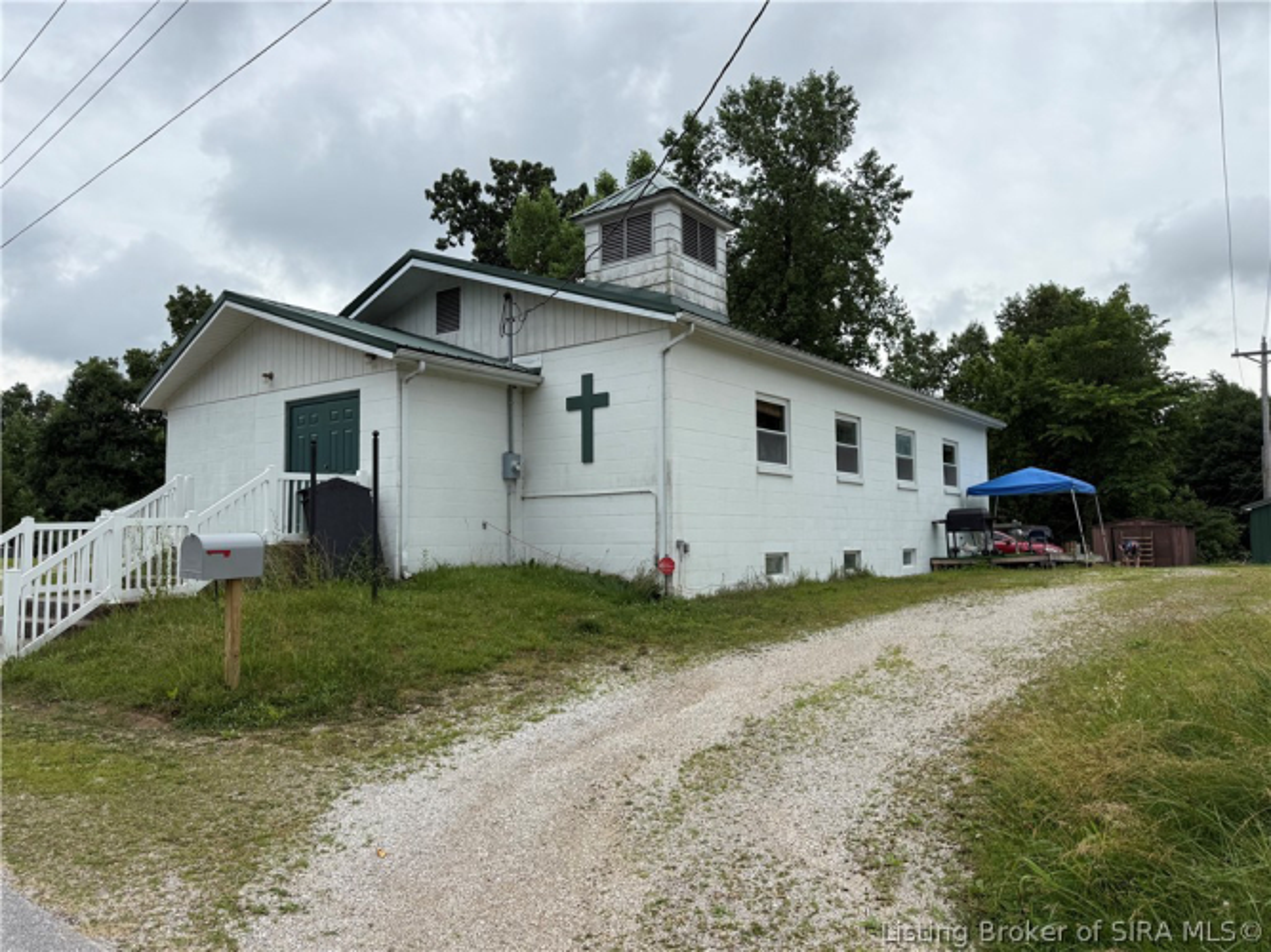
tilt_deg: +6.1
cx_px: 636
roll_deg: +0.7
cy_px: 476
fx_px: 881
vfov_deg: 56.8
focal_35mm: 24
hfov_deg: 71.6
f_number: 1.78
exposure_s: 1/3425
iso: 80
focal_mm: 6.76
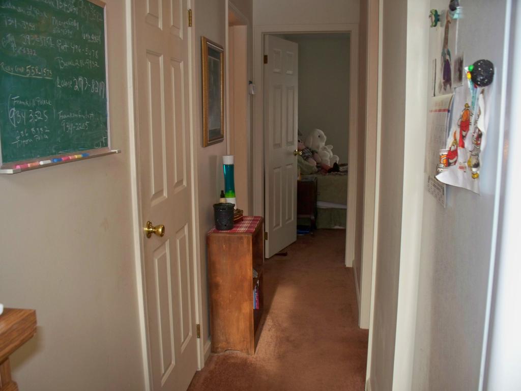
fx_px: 527
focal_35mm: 35
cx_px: 260
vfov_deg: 40.7
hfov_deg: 52.6
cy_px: 196
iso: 200
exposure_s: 1/30
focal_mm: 7.54
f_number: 2.8
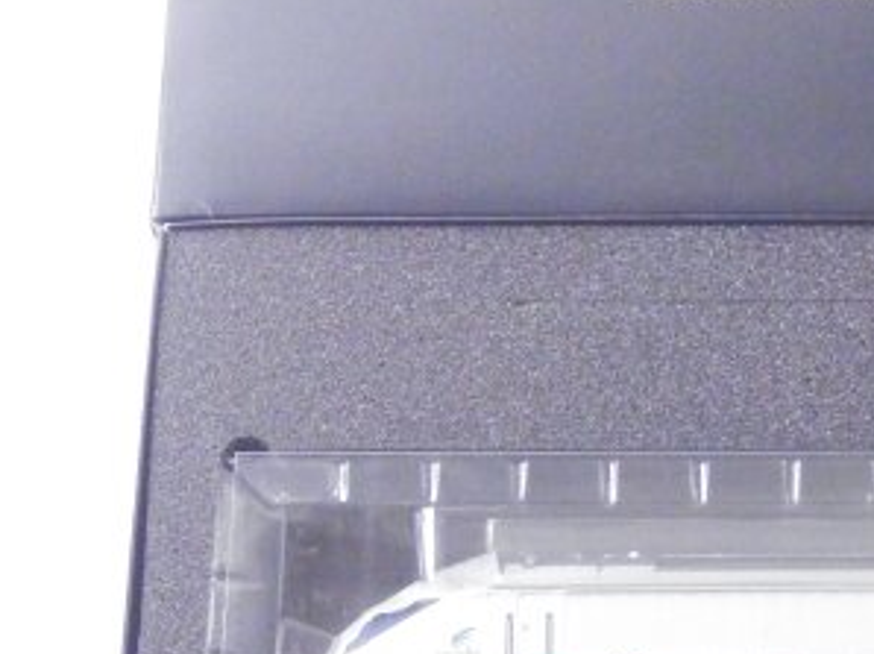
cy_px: 273
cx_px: 757
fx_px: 3355
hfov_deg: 14.7
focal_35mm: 133
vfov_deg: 11.1
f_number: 4.4
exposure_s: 1/160
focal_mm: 11.9
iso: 3200
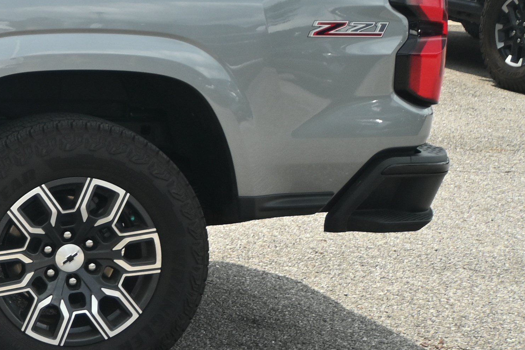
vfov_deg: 11.5
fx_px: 1719
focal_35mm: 118
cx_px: -445
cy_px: 30
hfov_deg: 14.9
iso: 100
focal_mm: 21
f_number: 4
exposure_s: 1/320
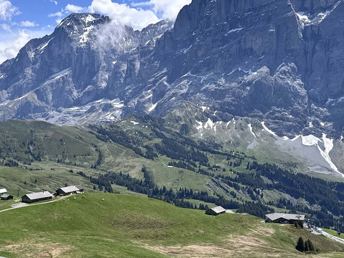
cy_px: 169
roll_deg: +2.2
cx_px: 140
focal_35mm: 52
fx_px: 517
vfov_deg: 27.9
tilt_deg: -6.6
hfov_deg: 36.7
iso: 80
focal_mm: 6.76
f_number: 1.78
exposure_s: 1/5348
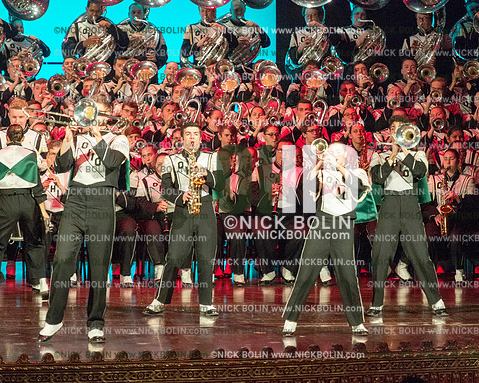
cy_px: 192
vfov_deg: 6.2
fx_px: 3543
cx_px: 287
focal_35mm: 250
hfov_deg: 7.7
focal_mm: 220
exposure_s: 1/320
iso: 8000
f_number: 5.6
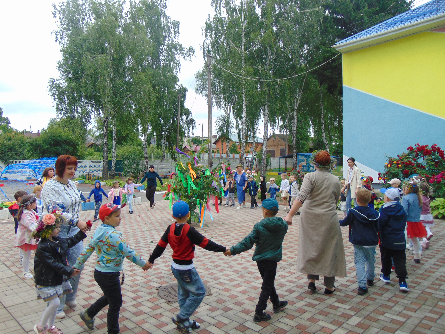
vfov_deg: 54.9
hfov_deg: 69.4
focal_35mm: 25
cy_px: 167
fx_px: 321
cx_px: 222
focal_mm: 4.5
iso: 80
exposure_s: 1/100
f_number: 3
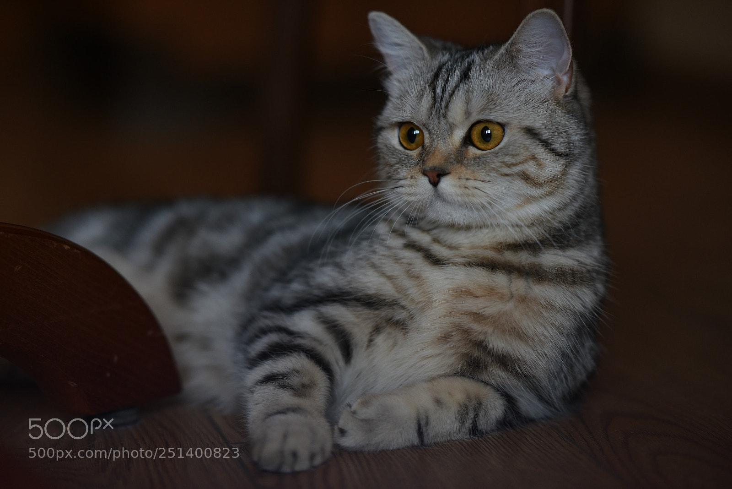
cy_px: 244
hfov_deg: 19.4
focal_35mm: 105
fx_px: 2136
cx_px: 366
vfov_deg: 13.1
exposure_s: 1/400
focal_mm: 105
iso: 1000
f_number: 2.2
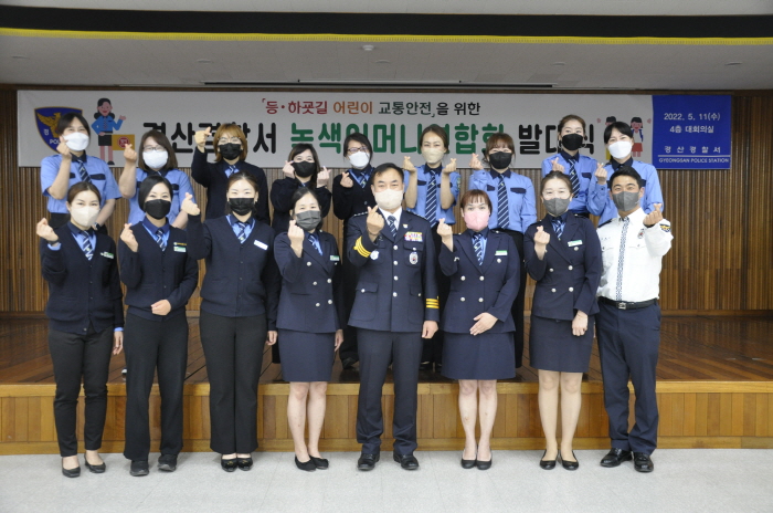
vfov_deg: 36.7
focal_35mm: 36
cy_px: 256
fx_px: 772
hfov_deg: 53.2
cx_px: 386
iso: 800
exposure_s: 1/40
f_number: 3.8
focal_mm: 24
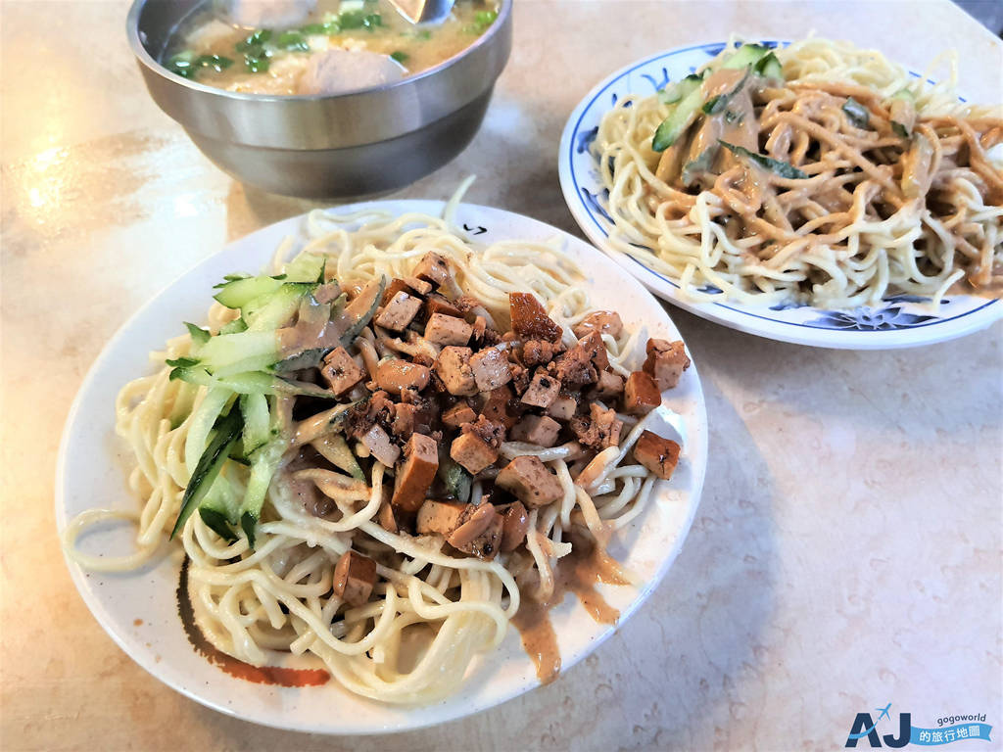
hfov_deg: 67.3
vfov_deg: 53.1
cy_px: 376
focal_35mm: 26
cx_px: 502
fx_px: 753
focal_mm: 4.32
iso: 400
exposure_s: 1/40
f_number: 1.7
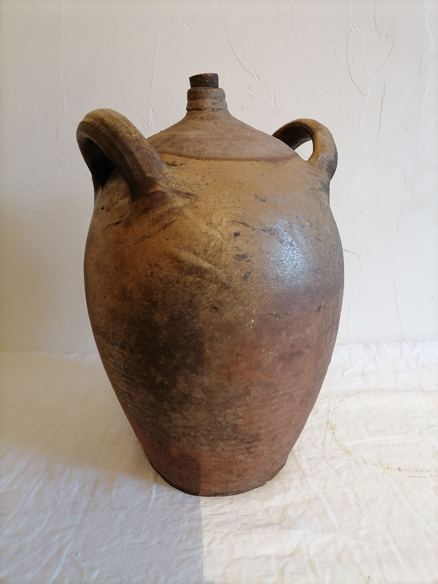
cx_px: 219
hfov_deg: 53.1
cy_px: 292
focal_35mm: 26
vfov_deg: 67.3
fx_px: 439
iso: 320
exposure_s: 1/25
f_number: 1.8
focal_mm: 5.4
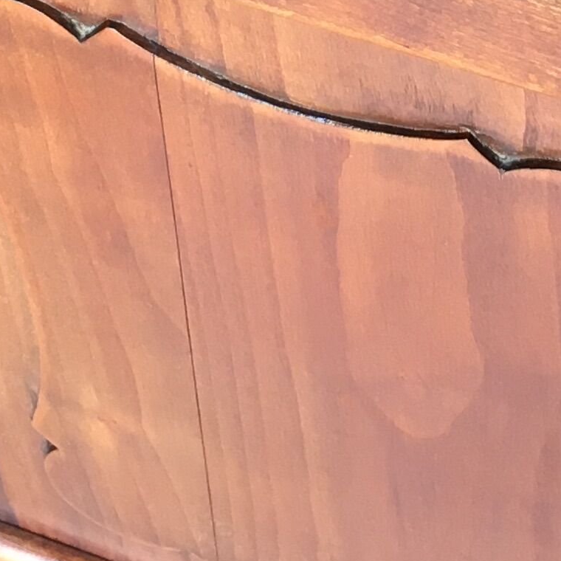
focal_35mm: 136
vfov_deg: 11.7
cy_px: -516
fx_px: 2494
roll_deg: +2.9
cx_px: 397
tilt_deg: -41.6
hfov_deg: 12.8
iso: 80
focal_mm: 4.15
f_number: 2.2
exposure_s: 1/33
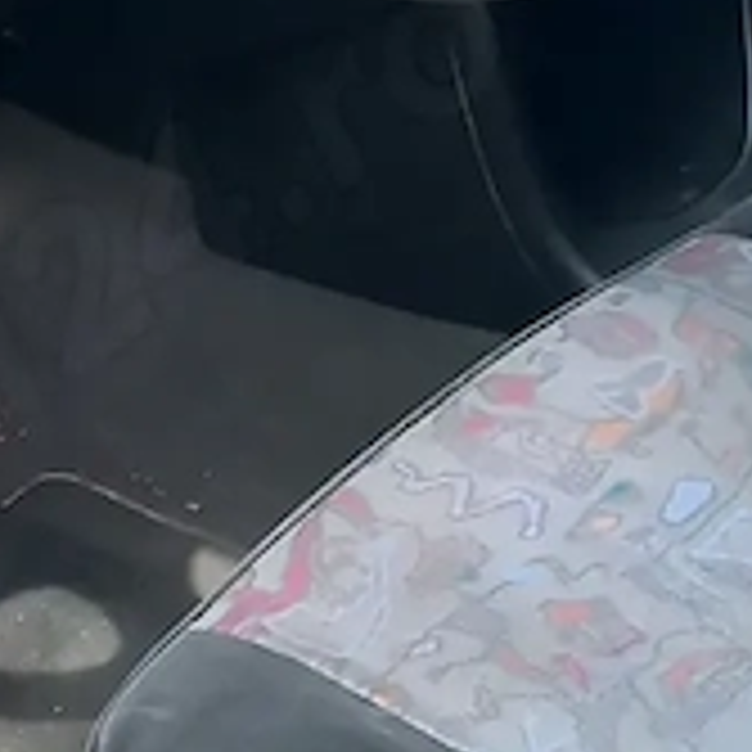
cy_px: -563
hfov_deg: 9.9
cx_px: 545
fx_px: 4350
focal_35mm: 177
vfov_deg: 9.4
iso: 40
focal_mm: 4.6
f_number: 1.8
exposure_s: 1/100
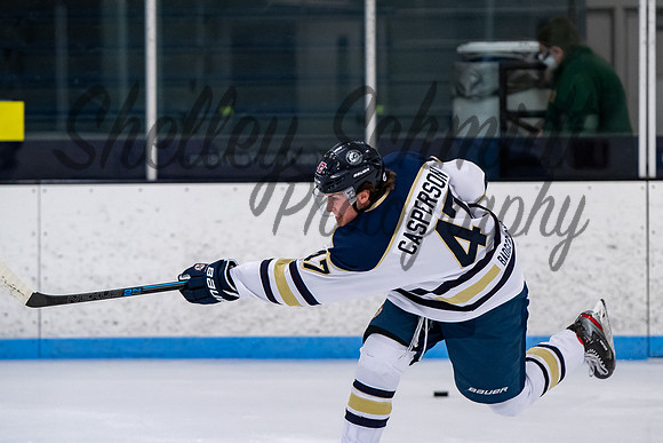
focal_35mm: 283
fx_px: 5216
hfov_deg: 7.3
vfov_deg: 4.9
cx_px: 351
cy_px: 215
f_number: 3.5
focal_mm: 175
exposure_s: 1/800
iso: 2000
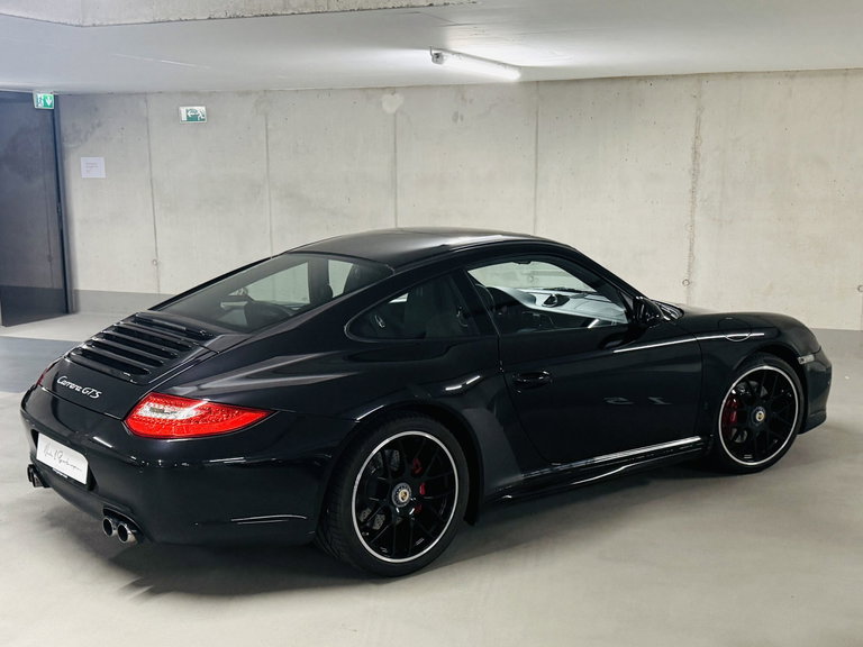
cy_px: 324
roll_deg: +1.8
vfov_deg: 56.8
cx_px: 432
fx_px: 598
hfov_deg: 71.6
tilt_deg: -11.5
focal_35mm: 24
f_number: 1.78
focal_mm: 6.76
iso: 250
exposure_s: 1/100
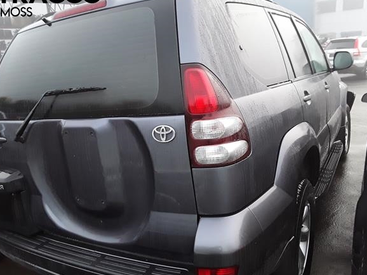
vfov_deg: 45.5
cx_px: 184
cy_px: 134
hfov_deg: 58.3
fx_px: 329
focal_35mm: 31
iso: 200
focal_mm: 2.91
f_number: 1.9
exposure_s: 1/50
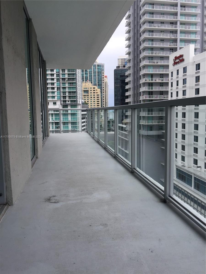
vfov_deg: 61.7
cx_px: 103
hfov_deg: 48.2
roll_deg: +0.5
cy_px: 137
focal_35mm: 29
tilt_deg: -4.9
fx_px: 230
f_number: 2.2
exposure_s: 1/565
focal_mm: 4.15
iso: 32
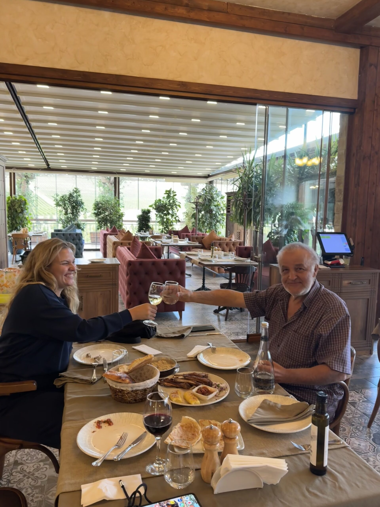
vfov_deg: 71.6
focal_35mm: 24
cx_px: 190
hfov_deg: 56.8
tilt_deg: -5.3
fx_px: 351
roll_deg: -0.8
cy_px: 254
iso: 320
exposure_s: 1/50
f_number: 1.78
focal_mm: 6.76
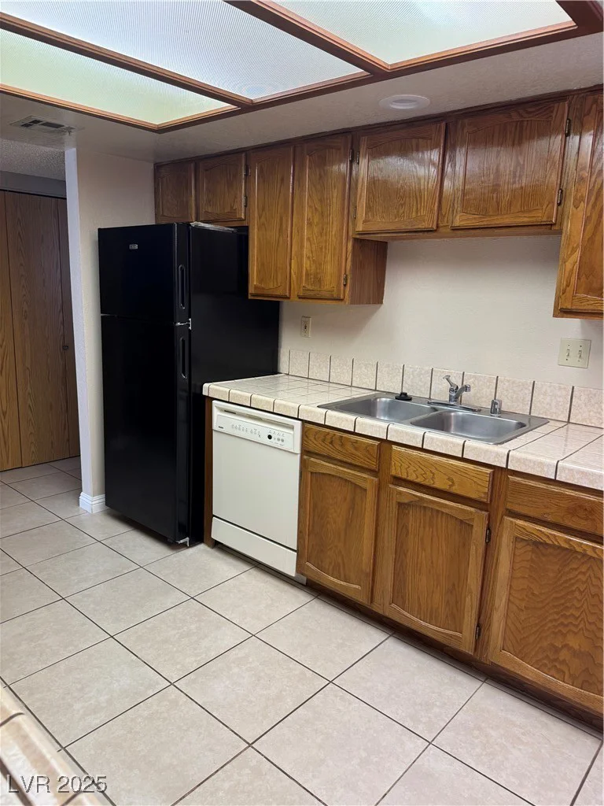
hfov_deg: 56.8
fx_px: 558
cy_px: 403
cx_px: 302
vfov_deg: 71.6
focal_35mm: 24
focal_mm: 6.76
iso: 125
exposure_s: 1/60
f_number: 1.78
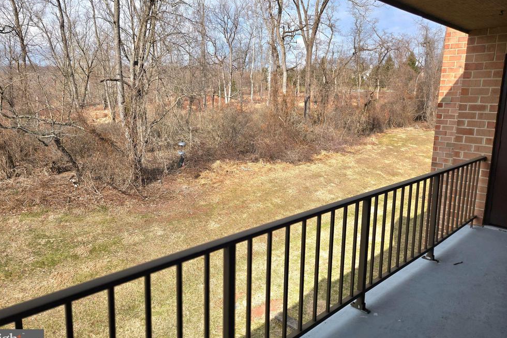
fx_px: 352
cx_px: 244
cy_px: 152
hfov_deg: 71.5
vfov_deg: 51.2
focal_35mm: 25
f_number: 1.8
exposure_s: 1/3333
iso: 64
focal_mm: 5.4
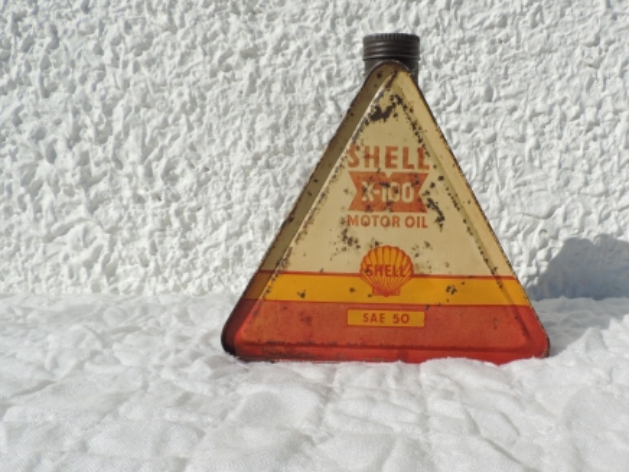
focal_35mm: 33
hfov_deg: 54.6
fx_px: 600
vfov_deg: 42.8
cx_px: 401
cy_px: 276
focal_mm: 4.3
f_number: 3.7
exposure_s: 1/1600
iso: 80
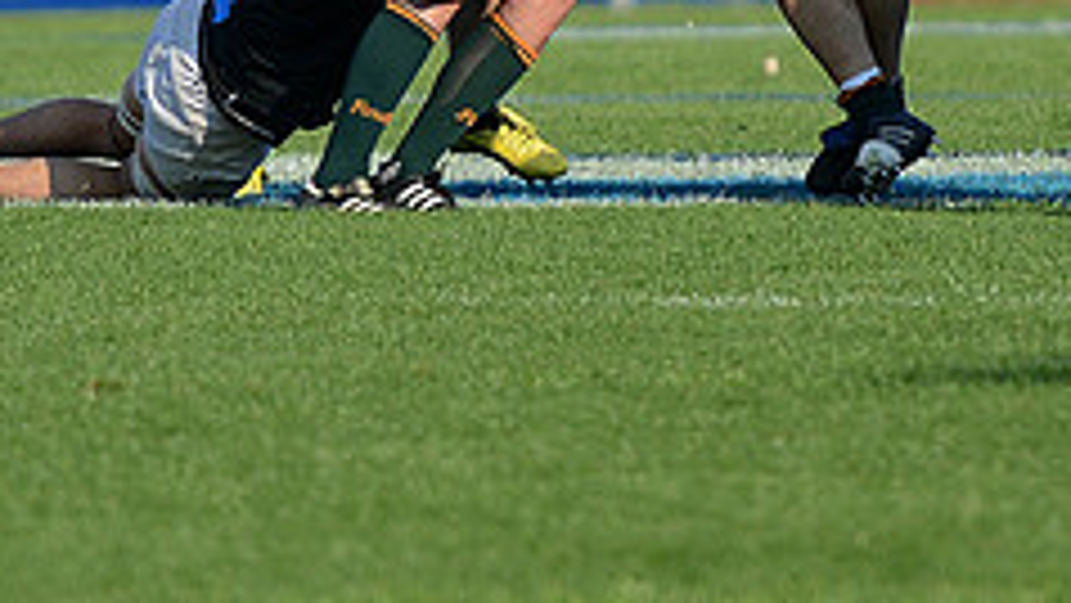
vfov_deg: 2.4
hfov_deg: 4.3
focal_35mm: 498
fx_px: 14146
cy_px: -254
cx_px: 504
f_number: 2.8
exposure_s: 1/2000
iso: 250
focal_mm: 195
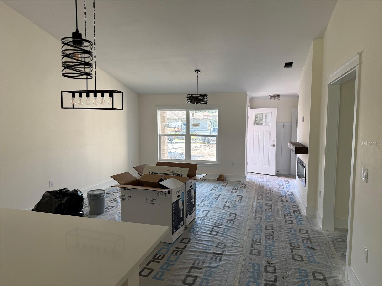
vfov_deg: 56.8
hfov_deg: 71.6
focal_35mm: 24
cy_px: 143
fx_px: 265
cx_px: 191
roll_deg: -1.2
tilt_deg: -3.6
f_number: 1.78
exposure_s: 1/121
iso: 80
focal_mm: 6.76
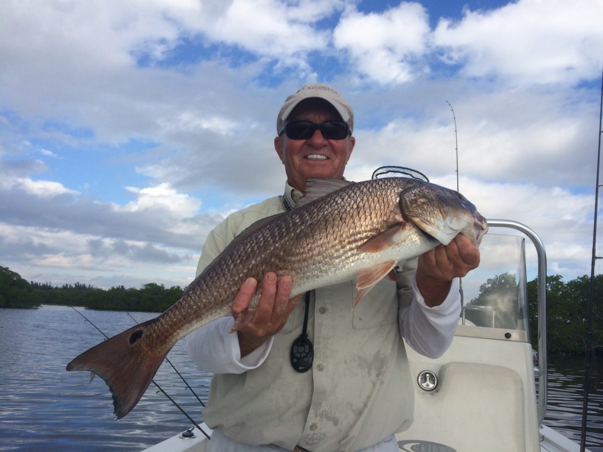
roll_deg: -3.1
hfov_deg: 61.7
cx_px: 302
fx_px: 505
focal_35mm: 29
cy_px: 226
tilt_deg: +6.9
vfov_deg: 48.2
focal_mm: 4.15
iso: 32
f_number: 2.2
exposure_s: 1/2053
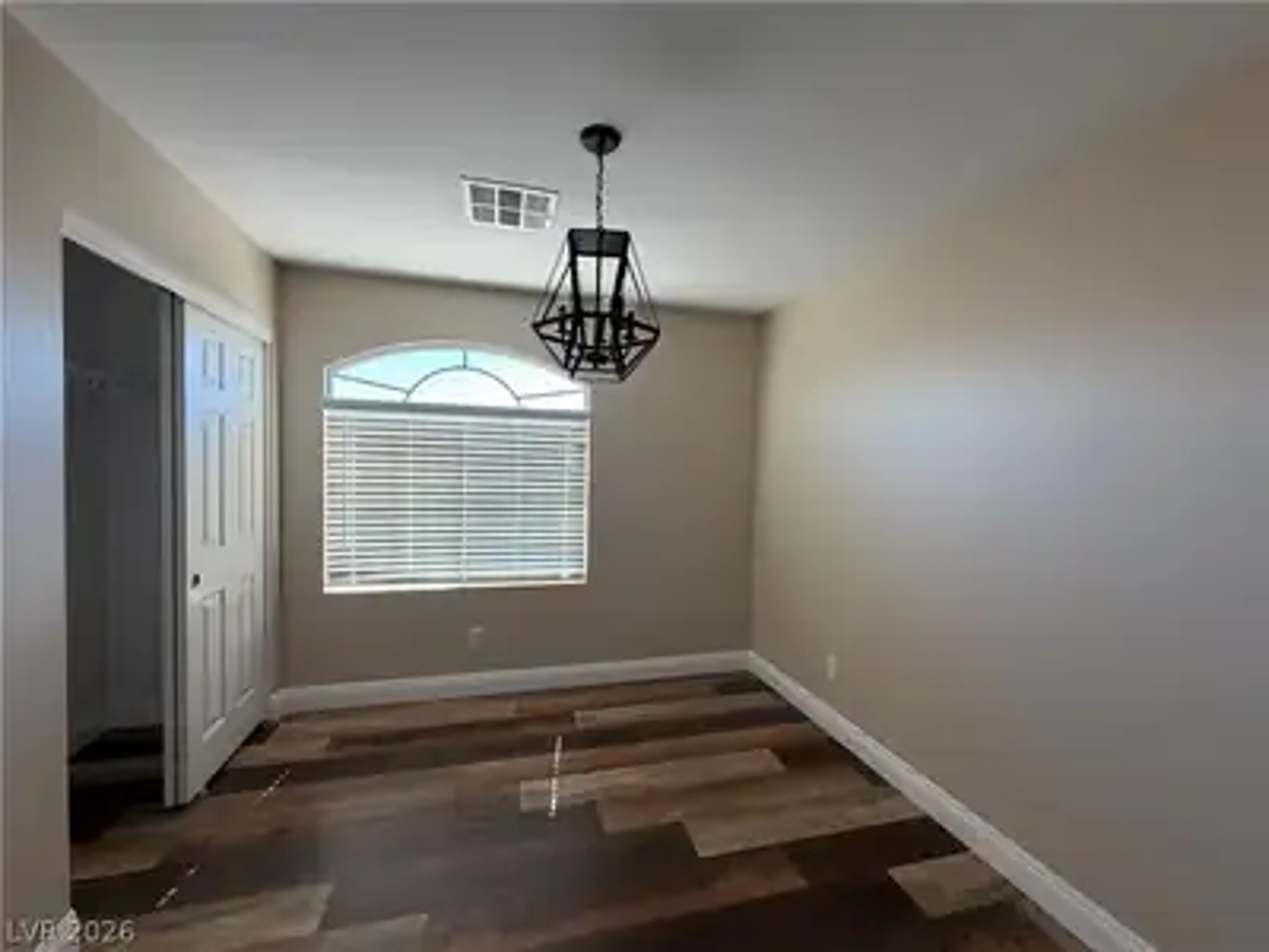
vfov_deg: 85.7
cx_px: 634
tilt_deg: -2.1
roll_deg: -1.8
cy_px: 476
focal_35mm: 14
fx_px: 513
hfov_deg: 102.1
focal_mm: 2.22
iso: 125
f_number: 2.2
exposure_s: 1/121
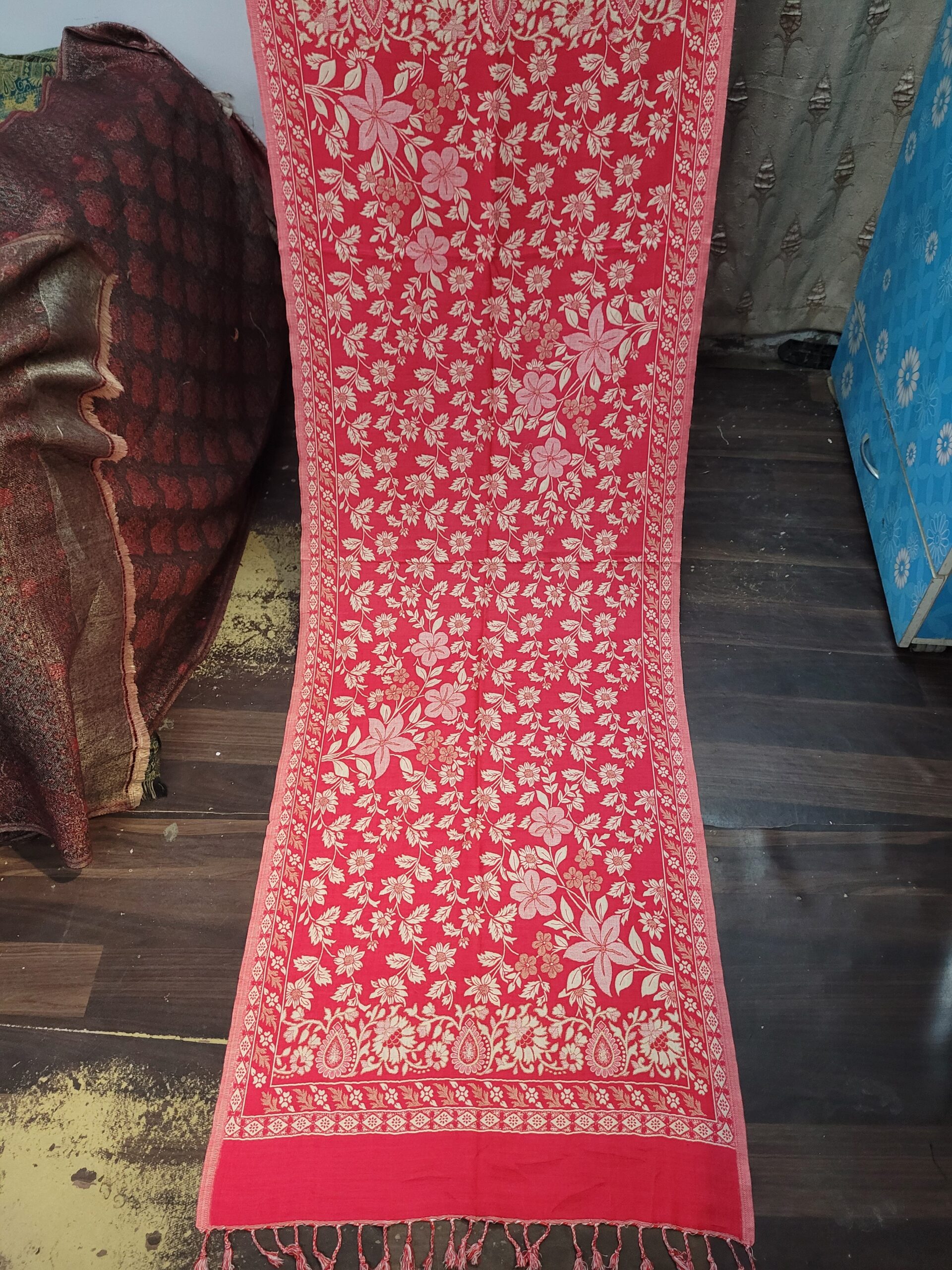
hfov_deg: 53.1
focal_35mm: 26
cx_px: 476
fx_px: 953
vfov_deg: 67.3
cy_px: 635
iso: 400
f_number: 1.8
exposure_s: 1/50
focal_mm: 5.4
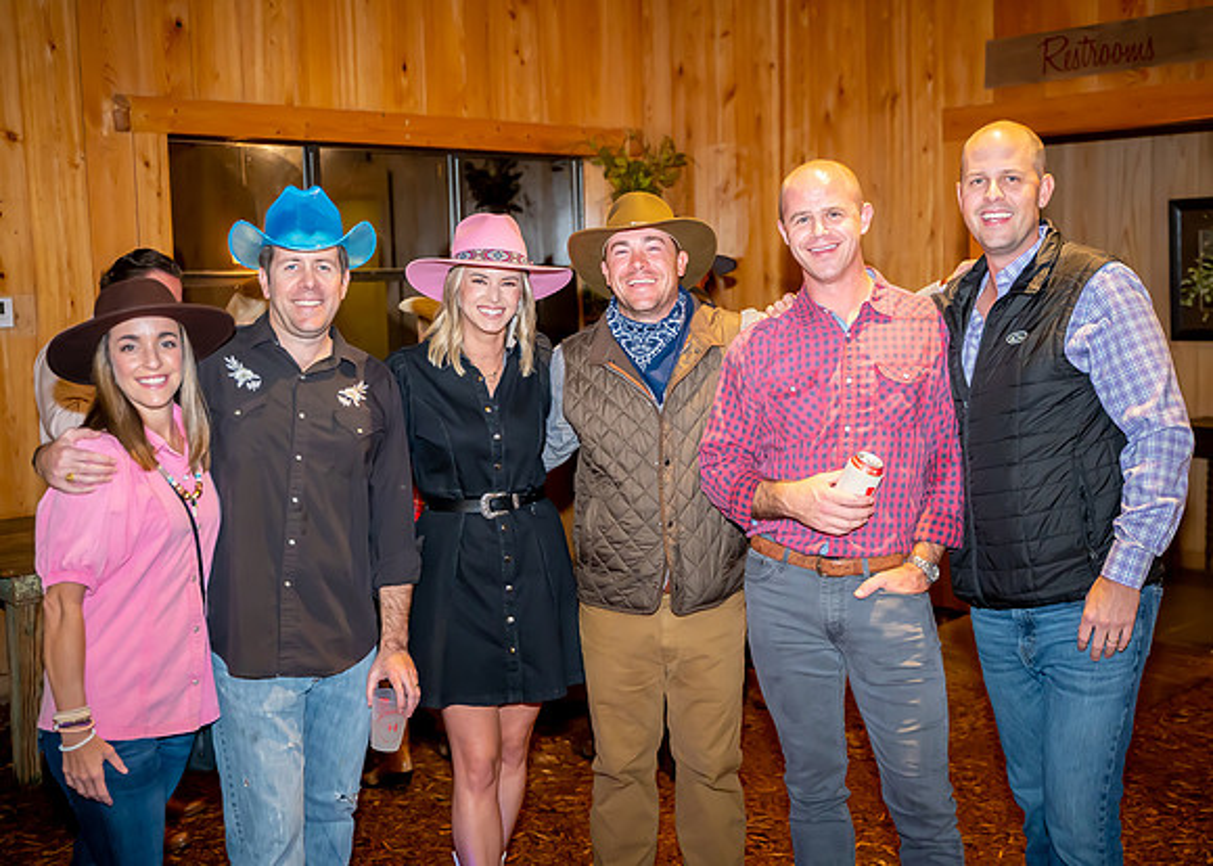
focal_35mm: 43
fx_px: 1480
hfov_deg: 44.6
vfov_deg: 32.6
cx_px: 643
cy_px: 431
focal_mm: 38
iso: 4000
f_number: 2.8
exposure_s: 1/200
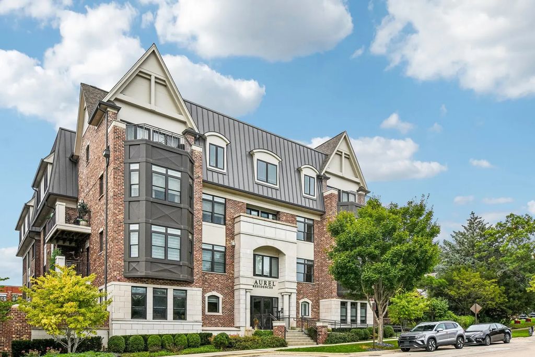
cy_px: 178
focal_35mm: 26
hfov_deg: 70.4
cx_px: 268
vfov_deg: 50.4
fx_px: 379
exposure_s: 1/800
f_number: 8
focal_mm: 17
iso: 400
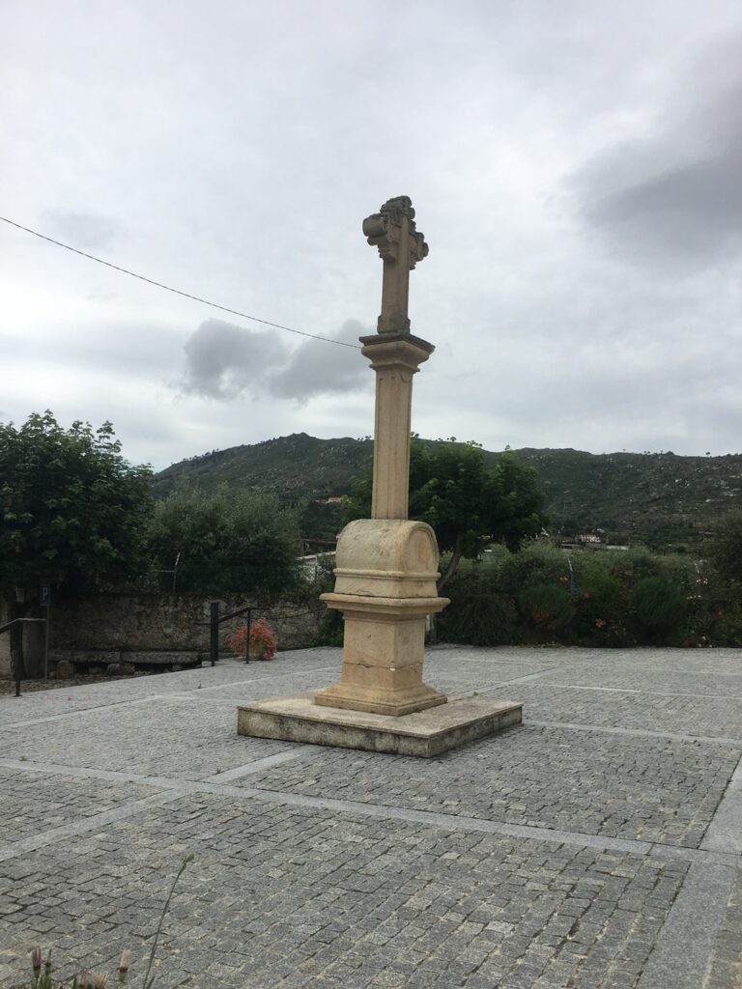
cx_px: 371
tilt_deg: +5.9
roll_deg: -2.1
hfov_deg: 48.2
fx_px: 829
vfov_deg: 61.7
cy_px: 494
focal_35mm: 29
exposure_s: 1/1748
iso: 25
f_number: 2.2
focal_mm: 4.15
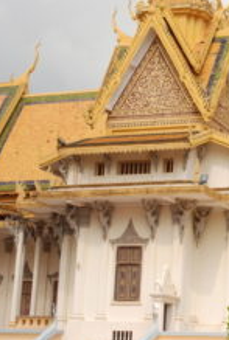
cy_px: 126
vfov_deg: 20.5
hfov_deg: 13.6
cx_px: 245
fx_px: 941
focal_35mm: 99
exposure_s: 1/100
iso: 100
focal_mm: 29
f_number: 11
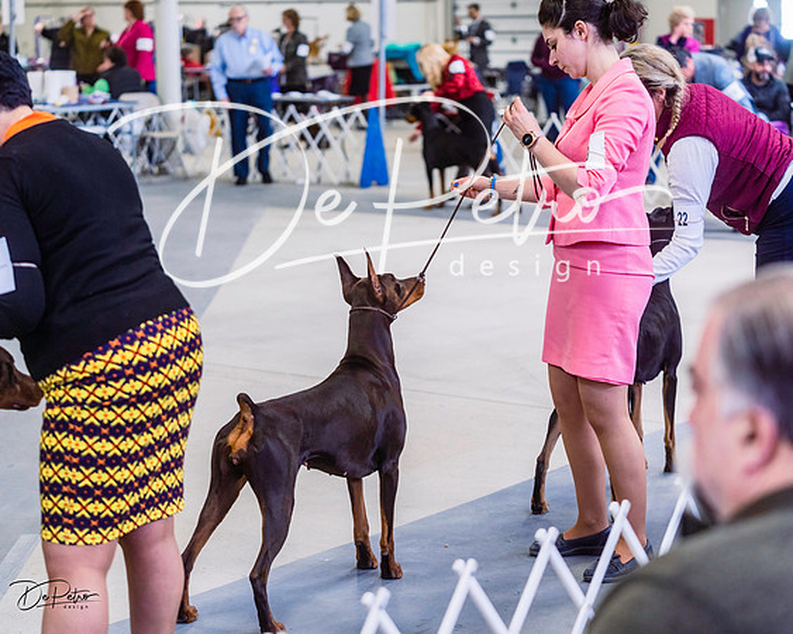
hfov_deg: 23.2
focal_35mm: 82
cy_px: 317
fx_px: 1929
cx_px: 396
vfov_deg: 18.7
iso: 1600
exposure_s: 1/160
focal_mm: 73
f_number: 2.8
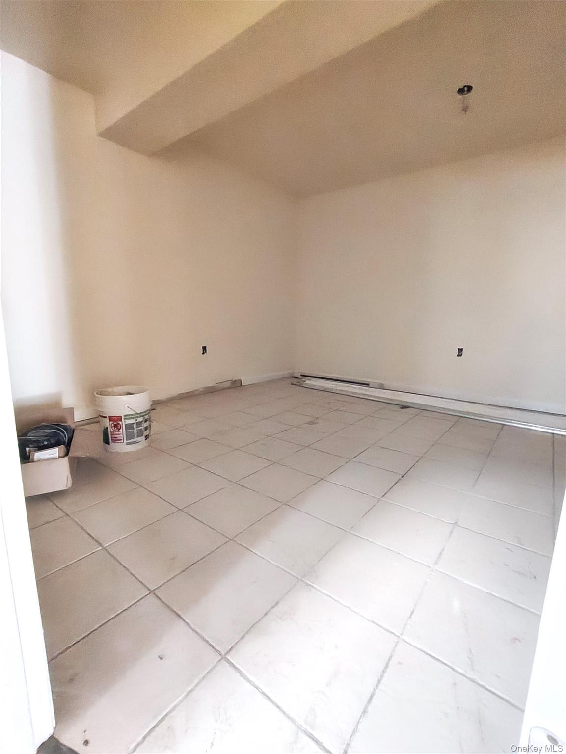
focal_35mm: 15
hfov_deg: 81.8
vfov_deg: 98.2
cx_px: 283
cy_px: 377
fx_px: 327
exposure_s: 1/33.3
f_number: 2.2
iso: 1792
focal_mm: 1.64
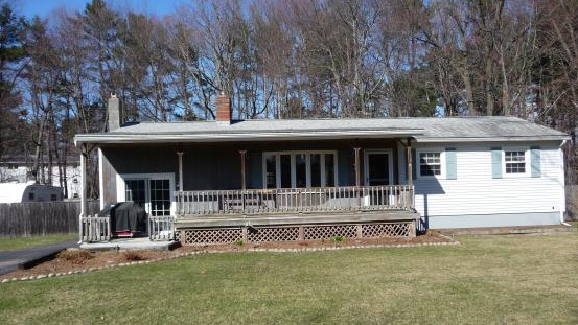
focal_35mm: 32
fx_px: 490
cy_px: 200
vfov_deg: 36.5
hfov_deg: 61.0
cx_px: 302
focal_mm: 4.7
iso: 100
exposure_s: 1/1000
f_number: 3.3
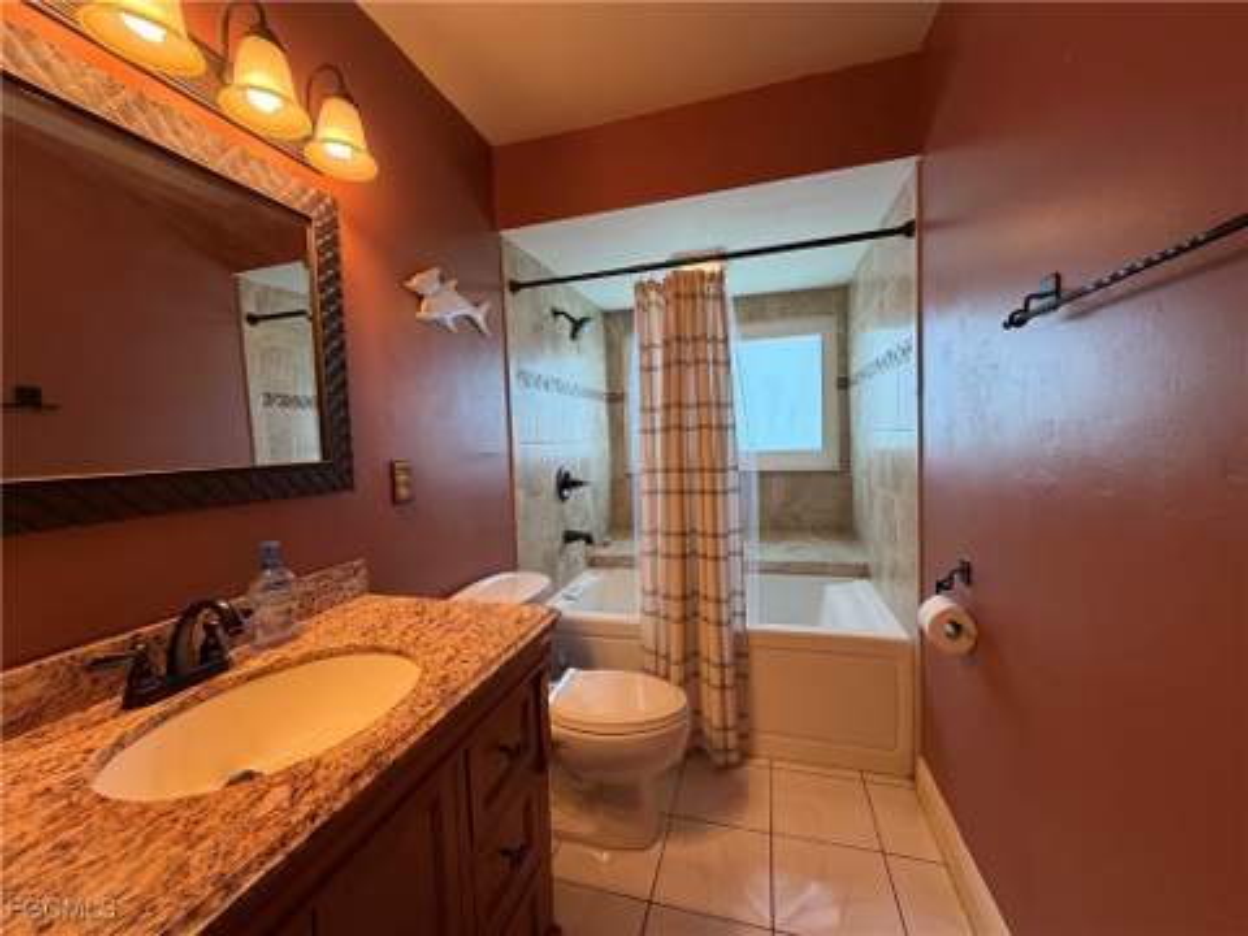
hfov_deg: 102.1
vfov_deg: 85.7
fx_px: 505
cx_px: 624
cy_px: 468
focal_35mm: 14
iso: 320
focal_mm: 2.22
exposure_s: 1/120
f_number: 2.2
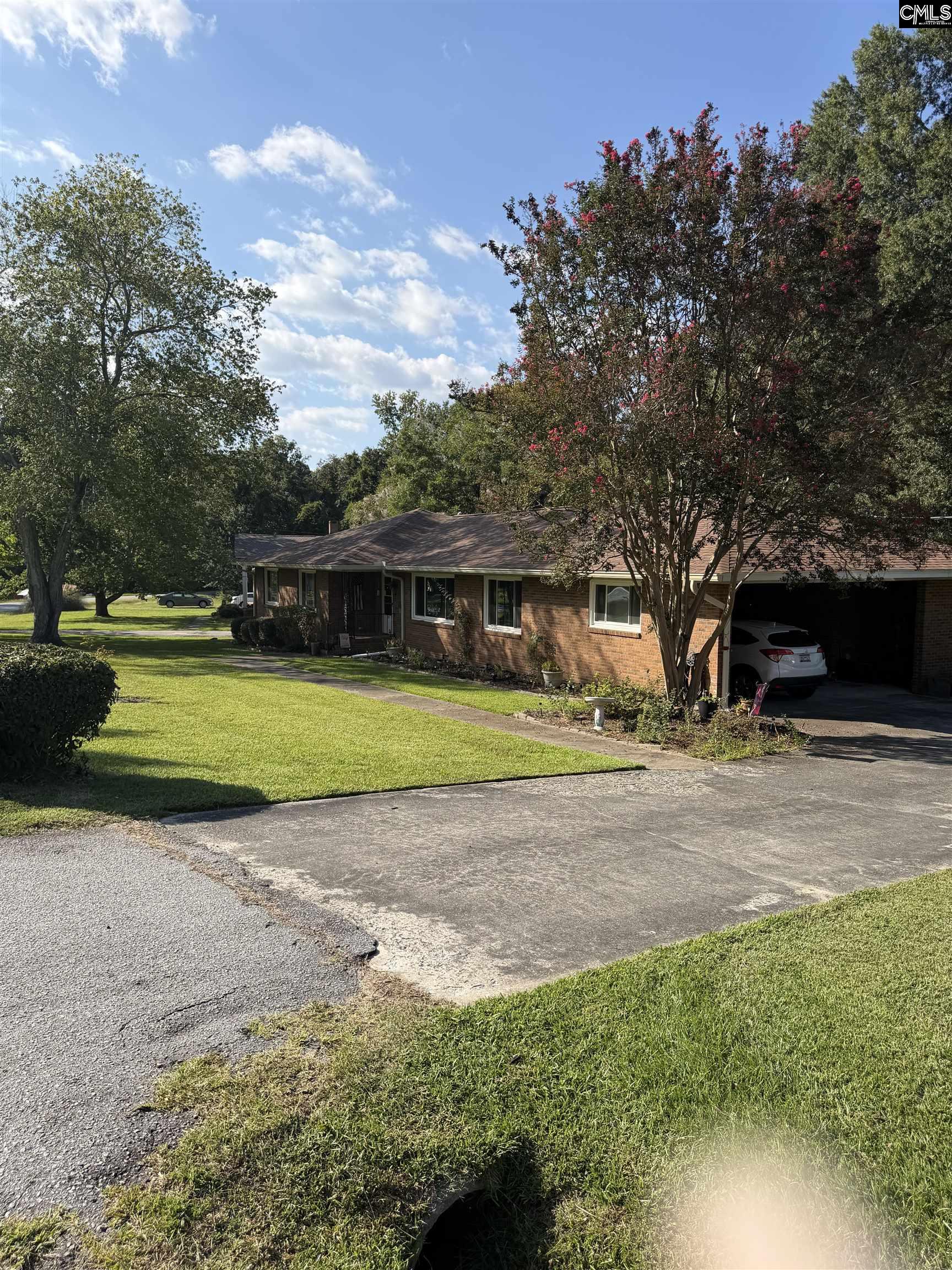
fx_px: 880
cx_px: 476
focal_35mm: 24
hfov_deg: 56.8
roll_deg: -1.0
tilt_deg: -4.6
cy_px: 635
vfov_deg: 71.6
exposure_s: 1/3279
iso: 80
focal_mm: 6.76
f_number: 1.78
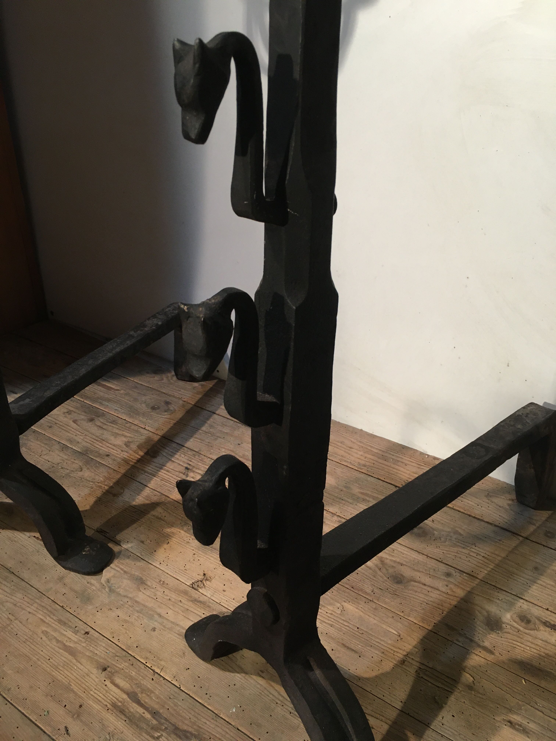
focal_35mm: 29
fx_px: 621
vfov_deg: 61.7
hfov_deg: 48.2
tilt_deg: -28.1
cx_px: 278
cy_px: 370
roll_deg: -0.3
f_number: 2.2
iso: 125
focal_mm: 4.15
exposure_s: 1/33
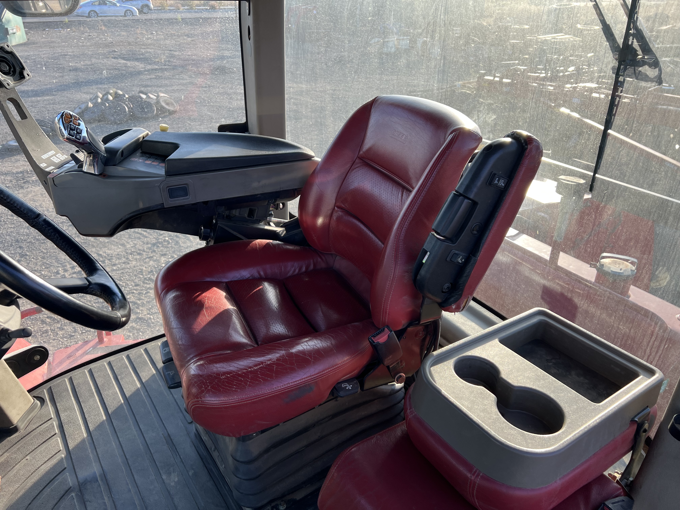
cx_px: 340
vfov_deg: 53.1
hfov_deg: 67.3
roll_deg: -1.4
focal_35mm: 26
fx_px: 511
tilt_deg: -28.2
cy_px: 255
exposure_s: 1/443
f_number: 1.5
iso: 50
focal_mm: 5.7
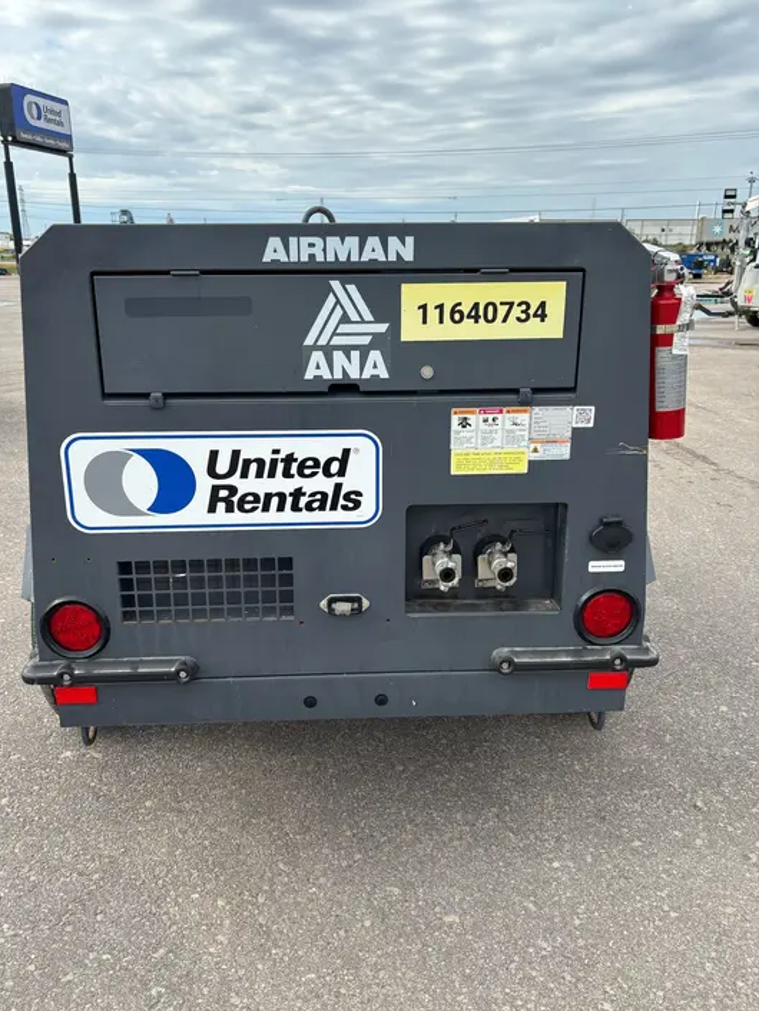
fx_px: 789
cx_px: 367
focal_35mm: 27
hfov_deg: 51.4
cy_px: 493
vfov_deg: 65.3
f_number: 1.6
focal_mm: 5.96
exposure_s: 1/1984
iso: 50
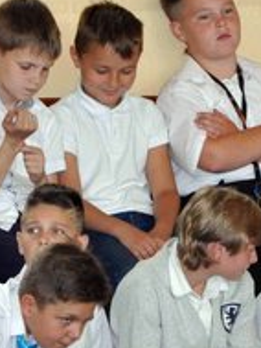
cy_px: 142
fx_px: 9961
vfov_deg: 2.0
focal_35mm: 992
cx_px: 167
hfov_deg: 1.5
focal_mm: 200
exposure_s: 1/60
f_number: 10
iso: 1250
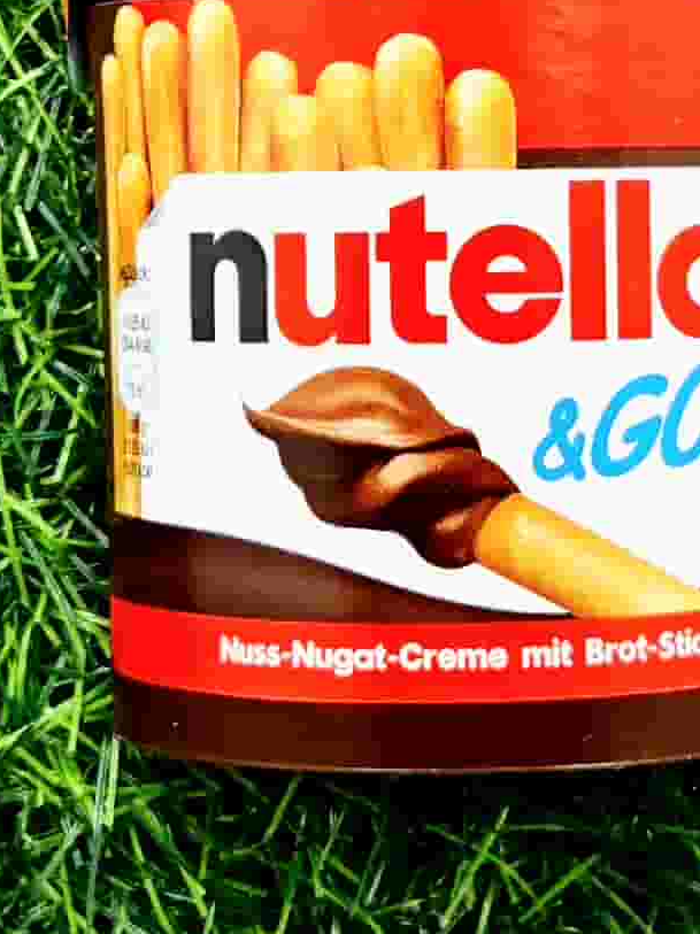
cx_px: 492
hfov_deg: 29.4
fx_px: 1322
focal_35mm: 49
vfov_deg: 38.7
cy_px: 357
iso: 64
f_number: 1.8
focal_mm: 5.4
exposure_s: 1/182
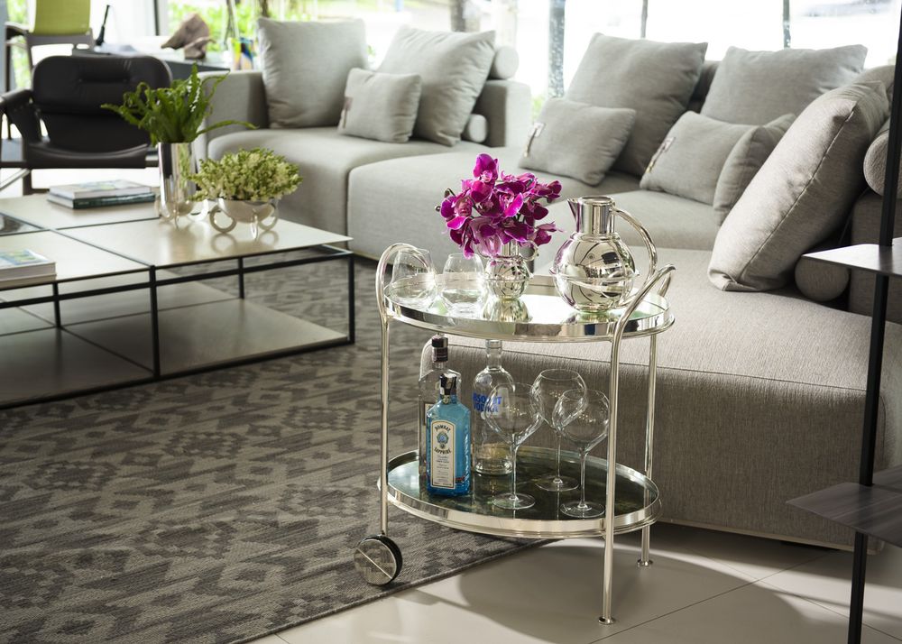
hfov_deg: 34.2
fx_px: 1464
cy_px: 314
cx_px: 412
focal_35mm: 57
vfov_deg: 24.8
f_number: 4
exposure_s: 1/5
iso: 125
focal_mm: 52
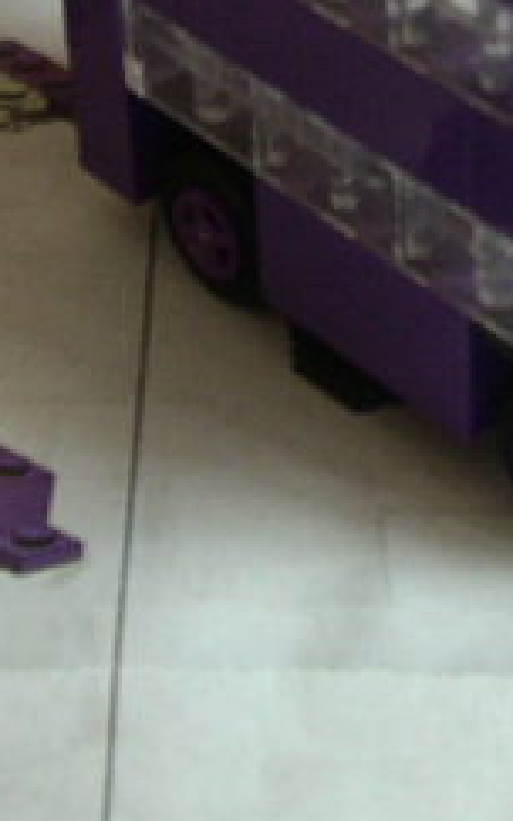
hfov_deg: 12.3
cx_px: 469
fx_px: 2370
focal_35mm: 106
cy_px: 125
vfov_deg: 19.4
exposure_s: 1/15
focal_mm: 6
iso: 100
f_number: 2.8
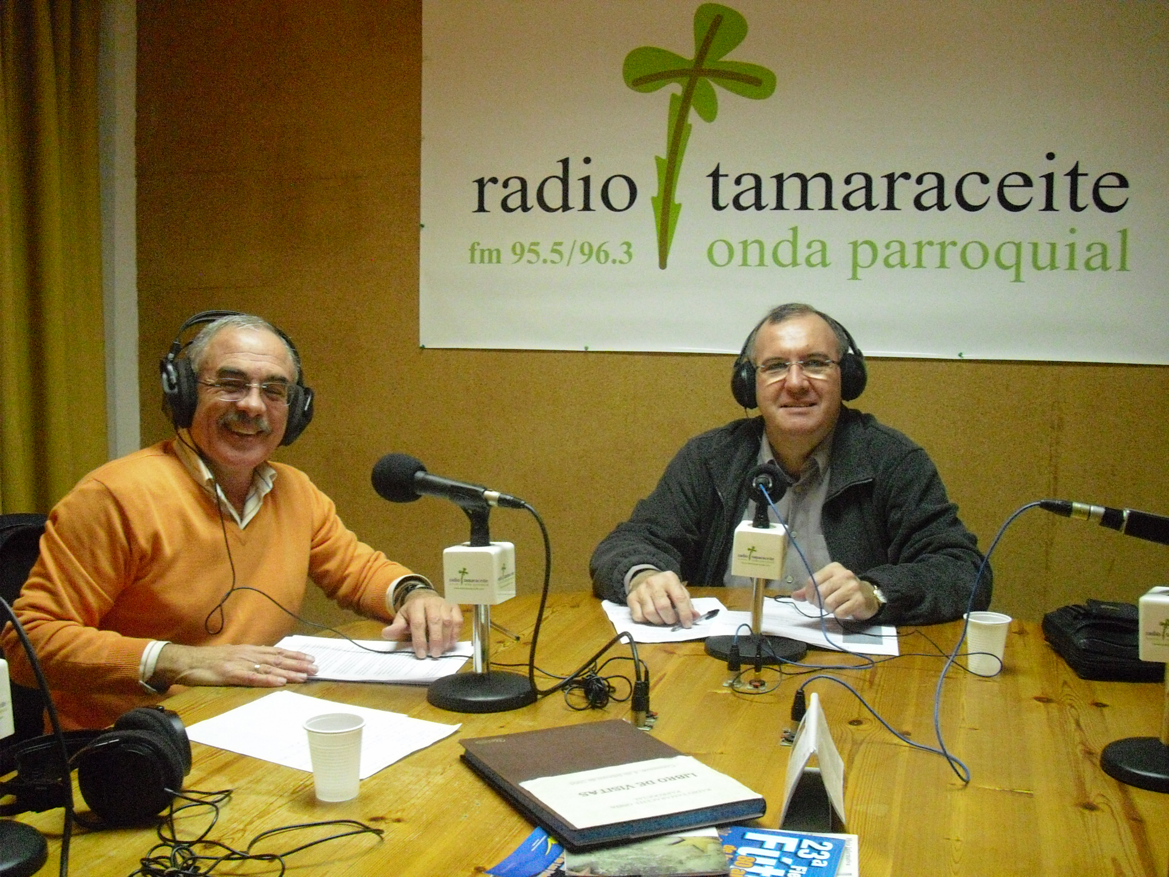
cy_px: 438
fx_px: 1283
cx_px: 584
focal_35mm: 38
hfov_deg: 49.0
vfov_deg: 37.7
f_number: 2.8
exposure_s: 1/100
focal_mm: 6.2
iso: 800
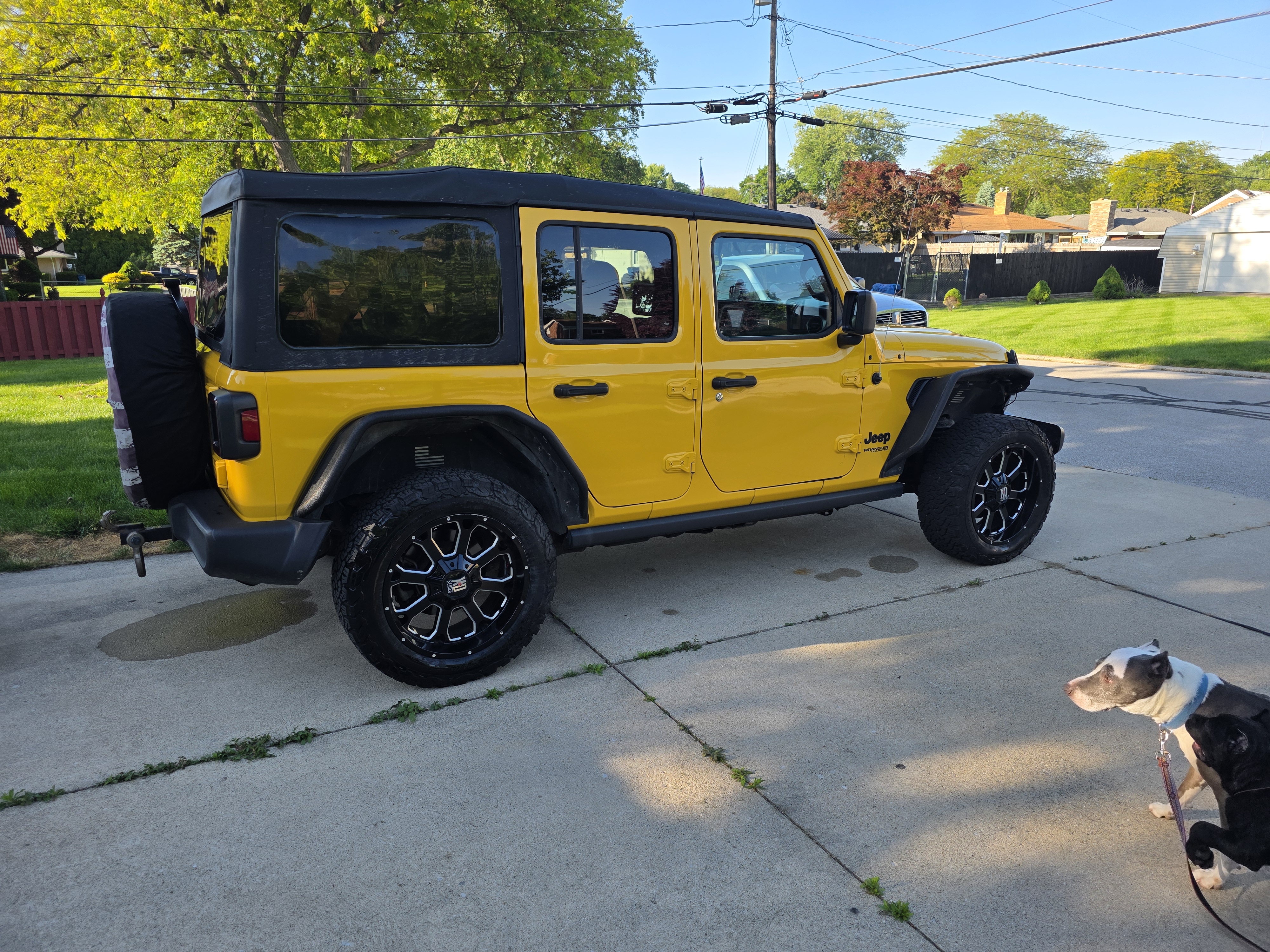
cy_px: 476
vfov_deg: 58.9
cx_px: 635
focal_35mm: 23
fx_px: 844
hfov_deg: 73.9
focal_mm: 6.3
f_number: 1.7
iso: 80
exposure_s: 1/1904
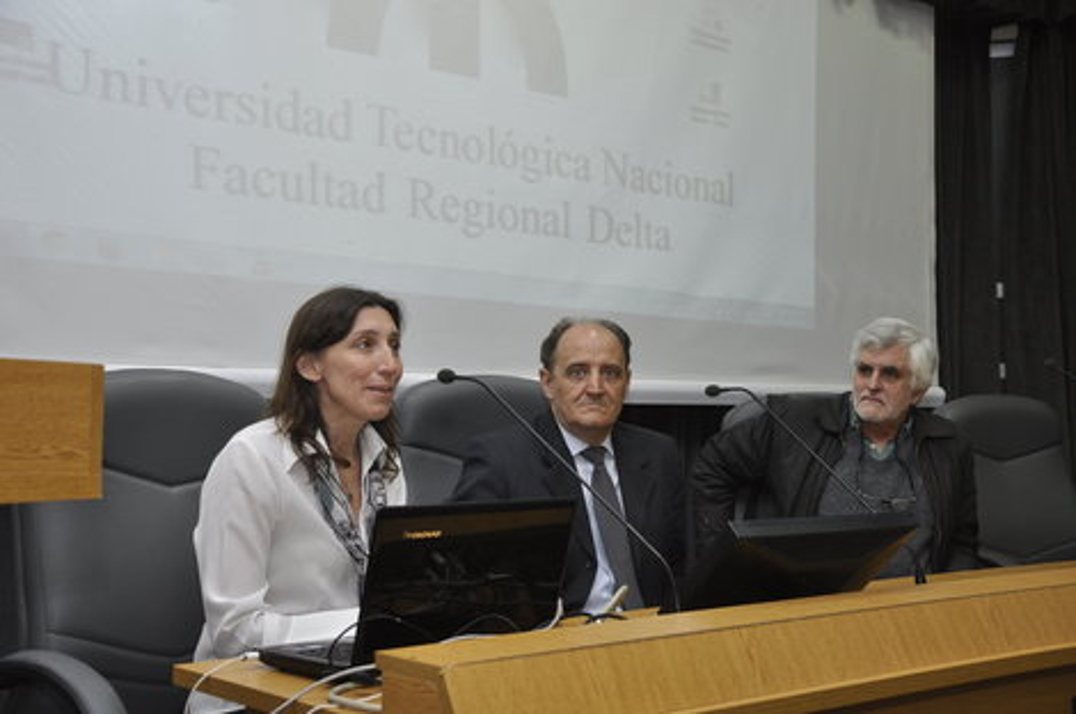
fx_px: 1433
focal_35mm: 48
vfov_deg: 28.0
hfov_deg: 41.2
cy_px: 357
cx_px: 538
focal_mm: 32
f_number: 5.6
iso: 400
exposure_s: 1/50
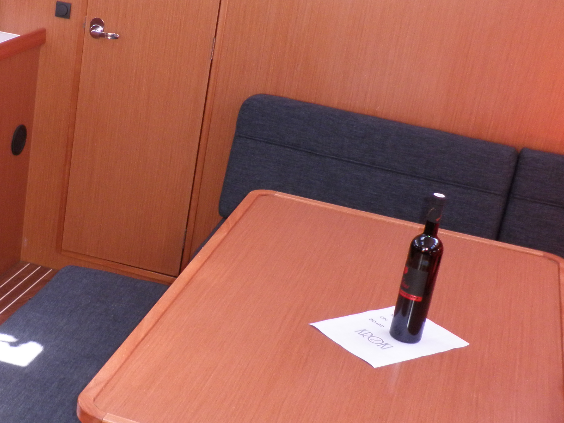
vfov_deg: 22.2
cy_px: 241
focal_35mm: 66
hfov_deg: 28.3
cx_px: 54
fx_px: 1075
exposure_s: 1/30
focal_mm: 6.3
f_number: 3.5
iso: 160
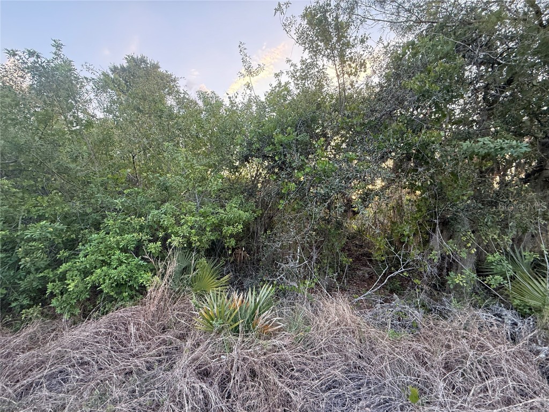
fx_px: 222
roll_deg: +3.4
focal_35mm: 14
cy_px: 206
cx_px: 274
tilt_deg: +0.2
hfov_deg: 102.1
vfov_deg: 85.7
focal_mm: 2.22
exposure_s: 1/99
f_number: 2.2
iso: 200
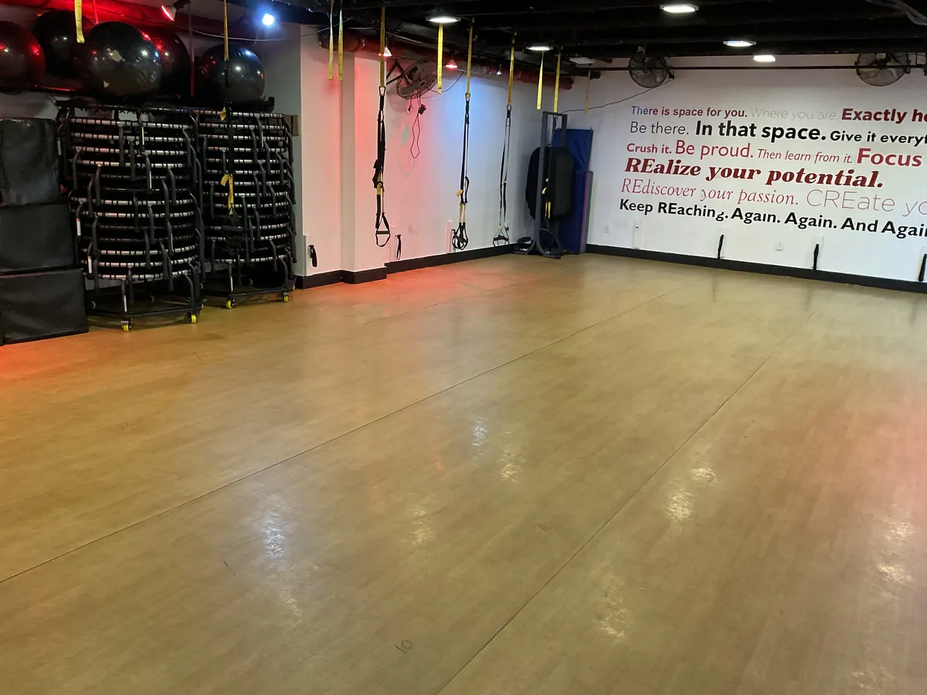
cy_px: 348
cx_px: 464
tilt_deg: -15.1
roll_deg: -2.2
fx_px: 777
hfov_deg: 61.7
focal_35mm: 29
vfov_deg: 48.2
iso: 160
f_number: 1.8
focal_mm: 3
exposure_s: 1/60
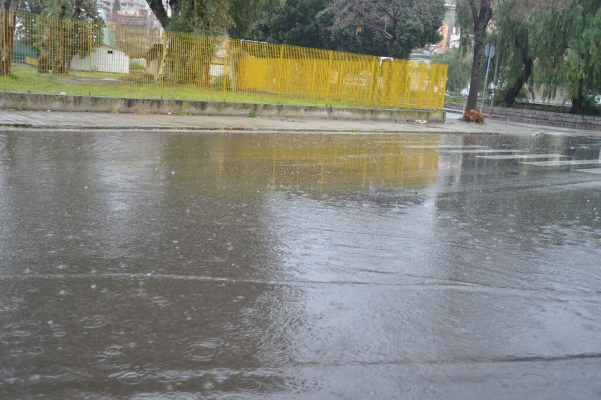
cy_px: 200
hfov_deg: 51.3
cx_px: 300
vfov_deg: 35.4
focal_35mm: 38
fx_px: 626
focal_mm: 25
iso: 400
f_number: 4.5
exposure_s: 1/80
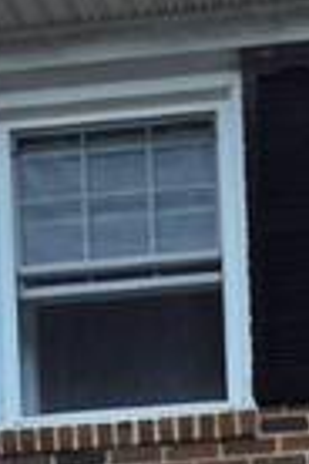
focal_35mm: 106
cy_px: 1110
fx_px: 1365
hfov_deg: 12.5
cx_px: 393
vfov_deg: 13.8
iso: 40
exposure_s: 1/120
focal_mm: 2.2
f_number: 1.9
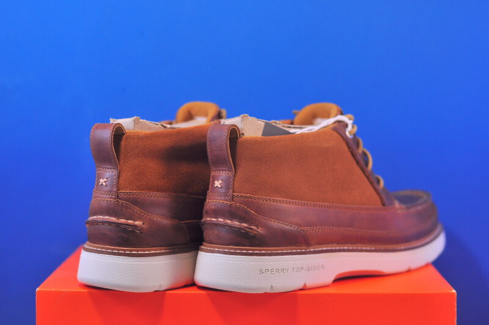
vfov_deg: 18.1
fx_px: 1017
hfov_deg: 27.0
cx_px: 244
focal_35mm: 75
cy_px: 162
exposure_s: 1/320
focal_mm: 50
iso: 250
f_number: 2.5
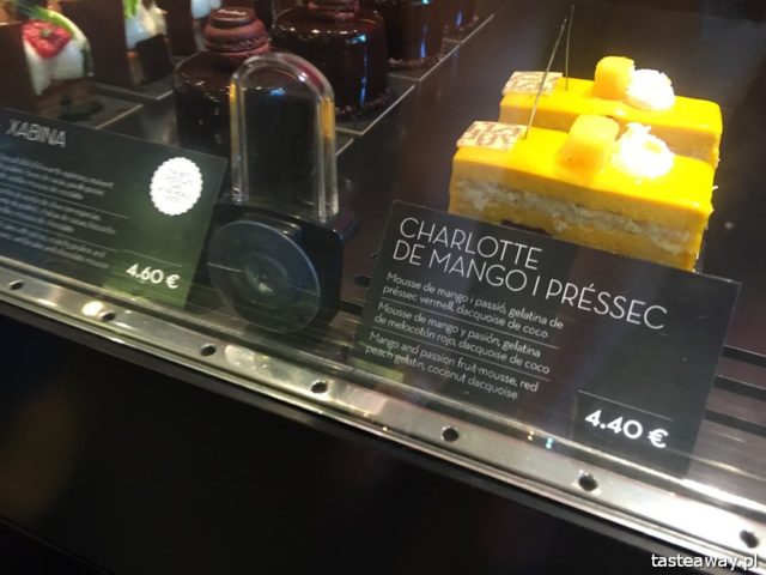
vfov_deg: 48.2
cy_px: 288
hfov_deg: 61.7
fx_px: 642
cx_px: 383
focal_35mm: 29
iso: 250
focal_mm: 4.15
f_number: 2.2
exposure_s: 1/24
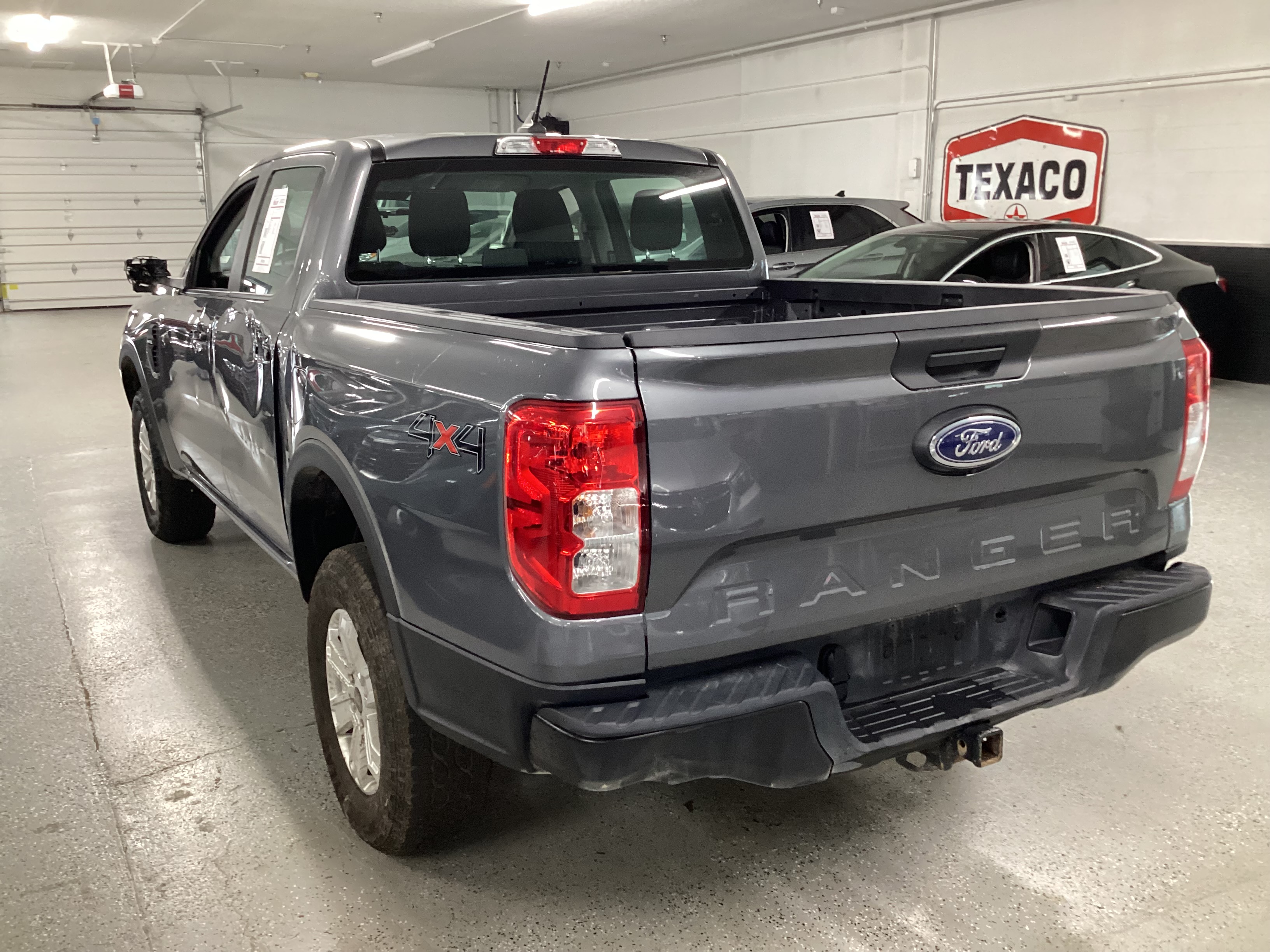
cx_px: 635
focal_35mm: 31
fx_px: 1137
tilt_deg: -15.0
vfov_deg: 45.4
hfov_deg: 58.4
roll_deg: -0.2
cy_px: 476
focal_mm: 3.3
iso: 320
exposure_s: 1/40
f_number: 2.4
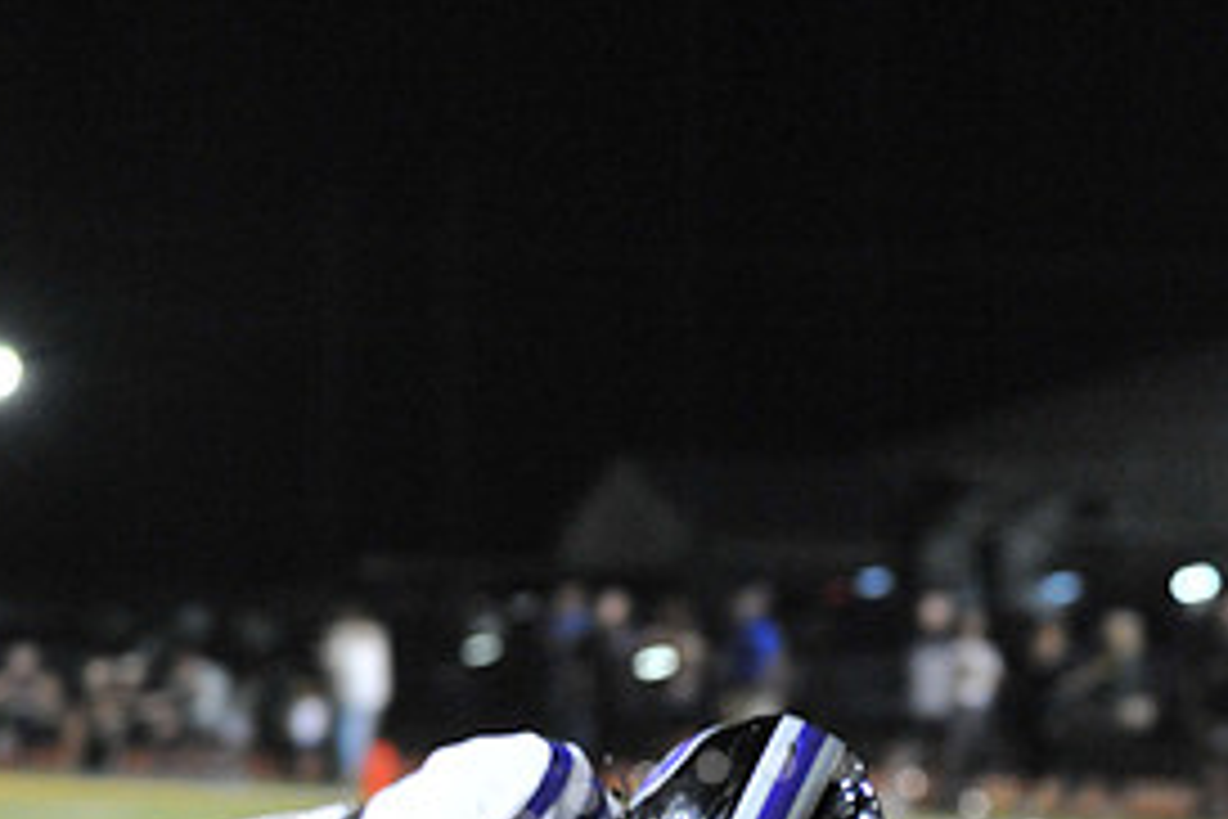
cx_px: 769
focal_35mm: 404
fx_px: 13780
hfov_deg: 5.1
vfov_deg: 3.4
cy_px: 1287
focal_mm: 190
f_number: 5.6
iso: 6400
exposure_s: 1/200
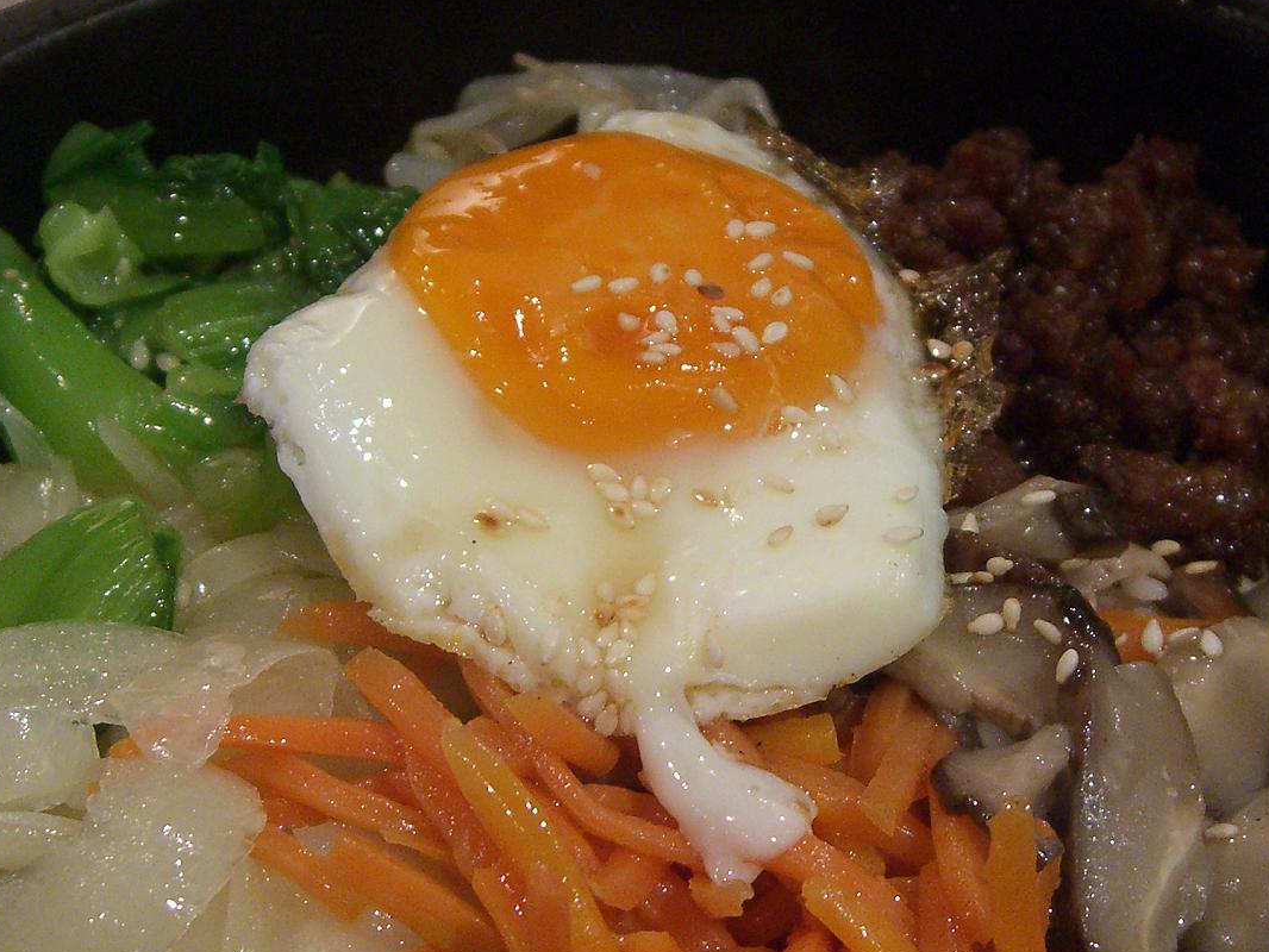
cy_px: 578
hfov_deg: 26.7
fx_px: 2677
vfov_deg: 20.1
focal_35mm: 73
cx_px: 652
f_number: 2.8
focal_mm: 7.9
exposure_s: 1/10
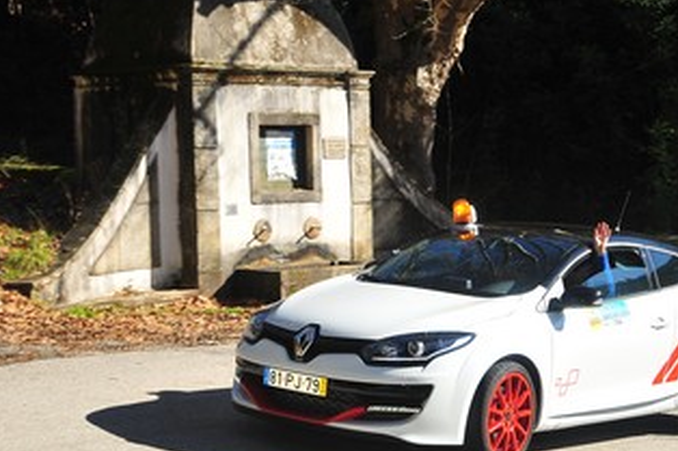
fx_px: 1619
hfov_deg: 23.6
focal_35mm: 86
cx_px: 443
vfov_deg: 15.9
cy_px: 243
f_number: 6.3
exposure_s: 1/800
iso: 400
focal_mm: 40
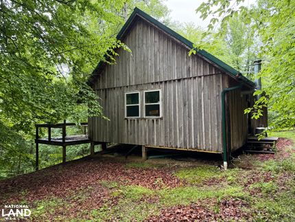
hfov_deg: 71.6
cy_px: 111
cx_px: 148
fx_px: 205
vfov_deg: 56.9
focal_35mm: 24
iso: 500
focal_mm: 6.76
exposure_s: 1/60
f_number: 1.78
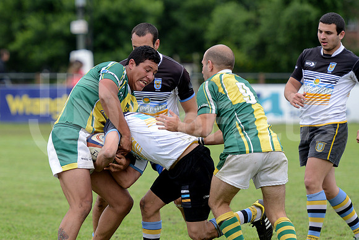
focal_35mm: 240
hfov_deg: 8.6
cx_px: 180
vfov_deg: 5.7
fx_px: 2394
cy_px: 120
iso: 500
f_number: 4
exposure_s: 1/640
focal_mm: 240
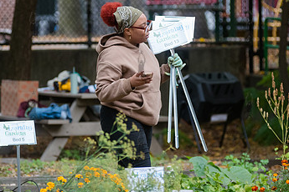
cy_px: 65
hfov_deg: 7.9
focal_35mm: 261
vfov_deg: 5.3
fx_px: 2095
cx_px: 141
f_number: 3.5
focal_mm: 155
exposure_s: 1/800
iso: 2000
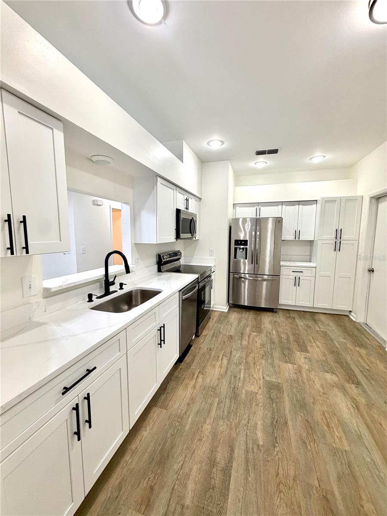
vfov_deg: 102.1
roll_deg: -1.3
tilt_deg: -6.1
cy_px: 258
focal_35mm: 14
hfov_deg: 85.7
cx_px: 194
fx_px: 209
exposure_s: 1/120
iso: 200
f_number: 2.2
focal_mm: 2.22
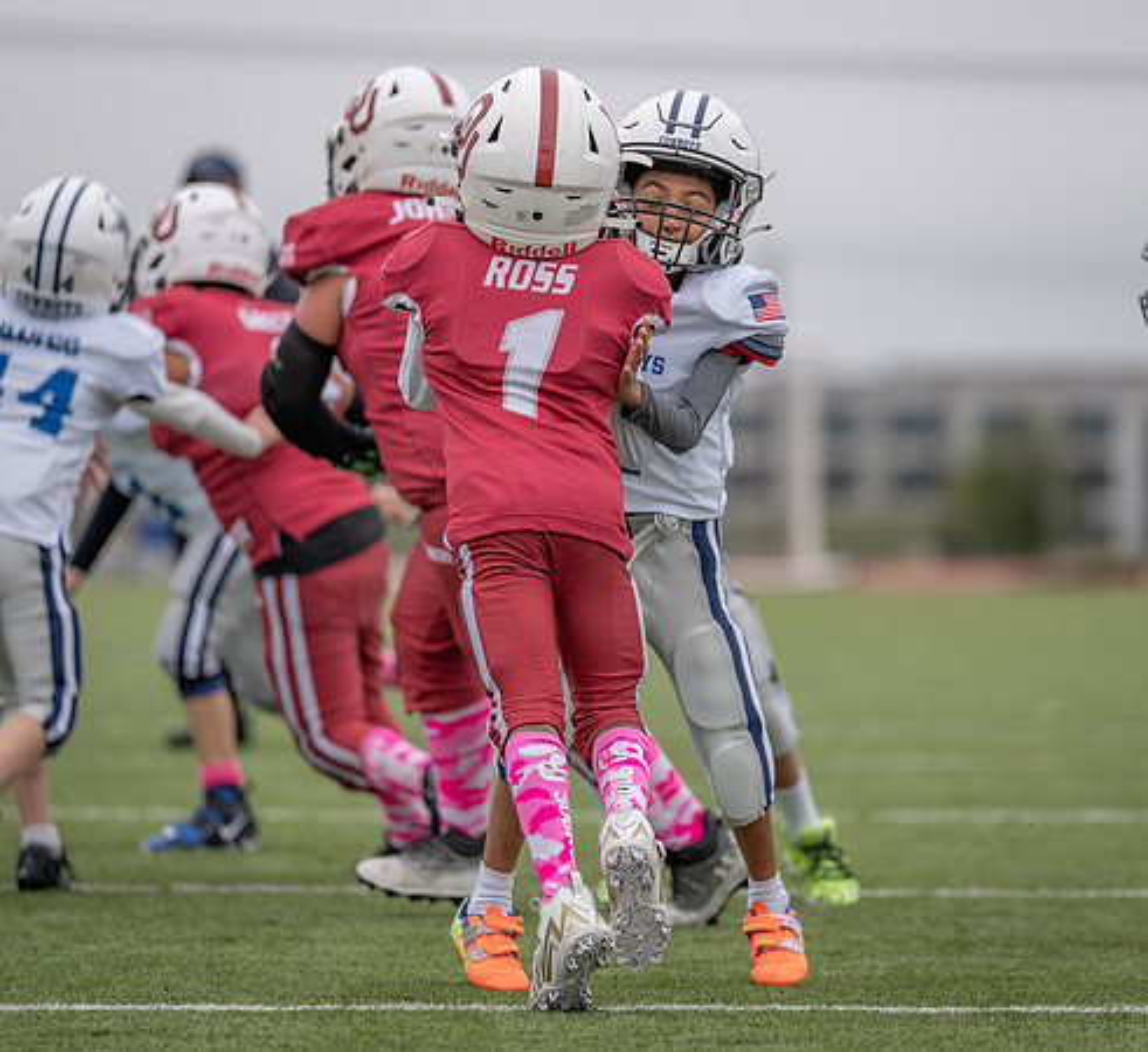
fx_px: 10138
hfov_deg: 6.5
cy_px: 495
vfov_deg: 5.9
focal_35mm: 282
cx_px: 663
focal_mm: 200
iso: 200
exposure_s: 1/1250
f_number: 2.8
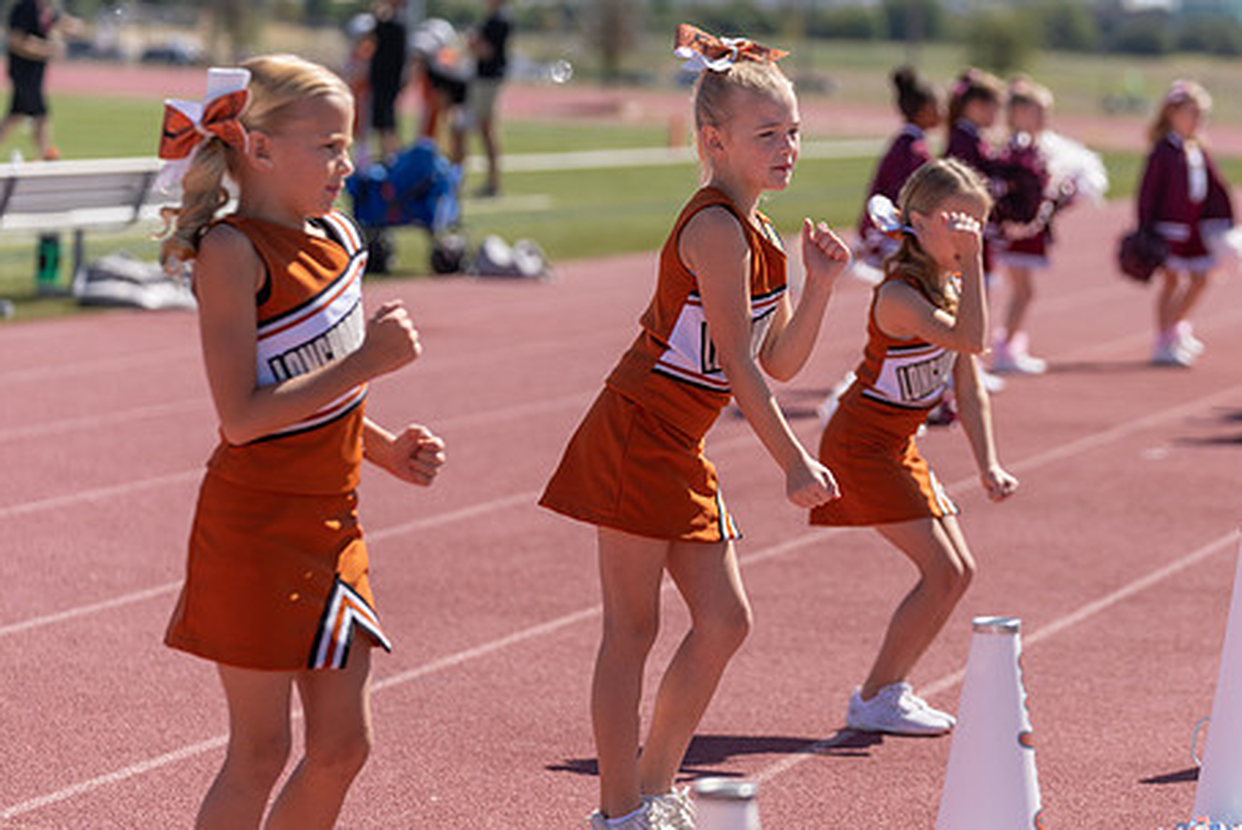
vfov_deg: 8.7
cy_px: 310
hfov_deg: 13.0
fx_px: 5454
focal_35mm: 158
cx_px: 715
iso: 125
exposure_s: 1/1600
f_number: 3.5
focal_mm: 124
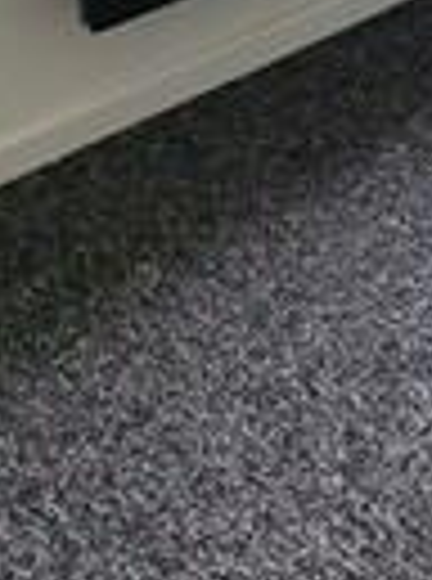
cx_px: 1134
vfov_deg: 19.5
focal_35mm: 69
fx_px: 1154
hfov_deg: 13.2
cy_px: -515
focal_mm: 2.2
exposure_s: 1/60
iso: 100
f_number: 2.2
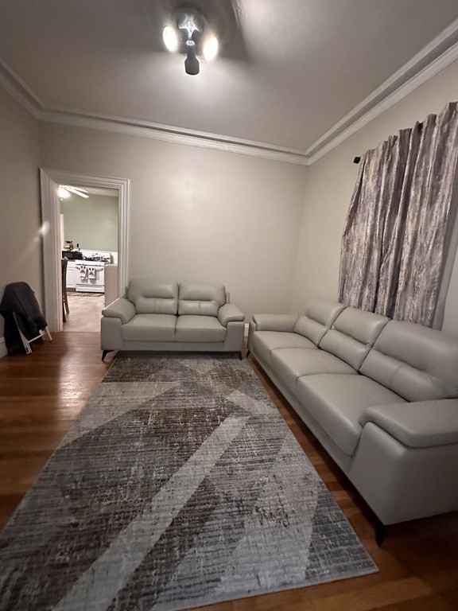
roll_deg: -4.1
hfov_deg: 85.7
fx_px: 247
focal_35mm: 14
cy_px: 306
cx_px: 229
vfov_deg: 102.1
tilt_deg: -10.1
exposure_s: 1/60
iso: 1000
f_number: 2.2
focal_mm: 2.22
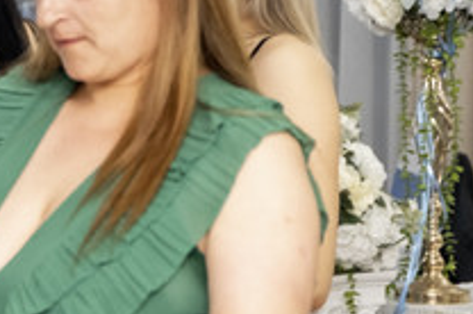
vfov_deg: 5.3
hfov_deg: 7.9
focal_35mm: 256
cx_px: -196
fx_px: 3358
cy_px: 42
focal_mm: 55
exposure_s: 1/160
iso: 1000
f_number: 2.8
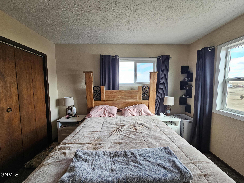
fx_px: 92
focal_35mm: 13
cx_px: 122
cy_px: 92
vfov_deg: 89.9
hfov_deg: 106.2
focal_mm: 2.2
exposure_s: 1/77.4
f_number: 2.2
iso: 80
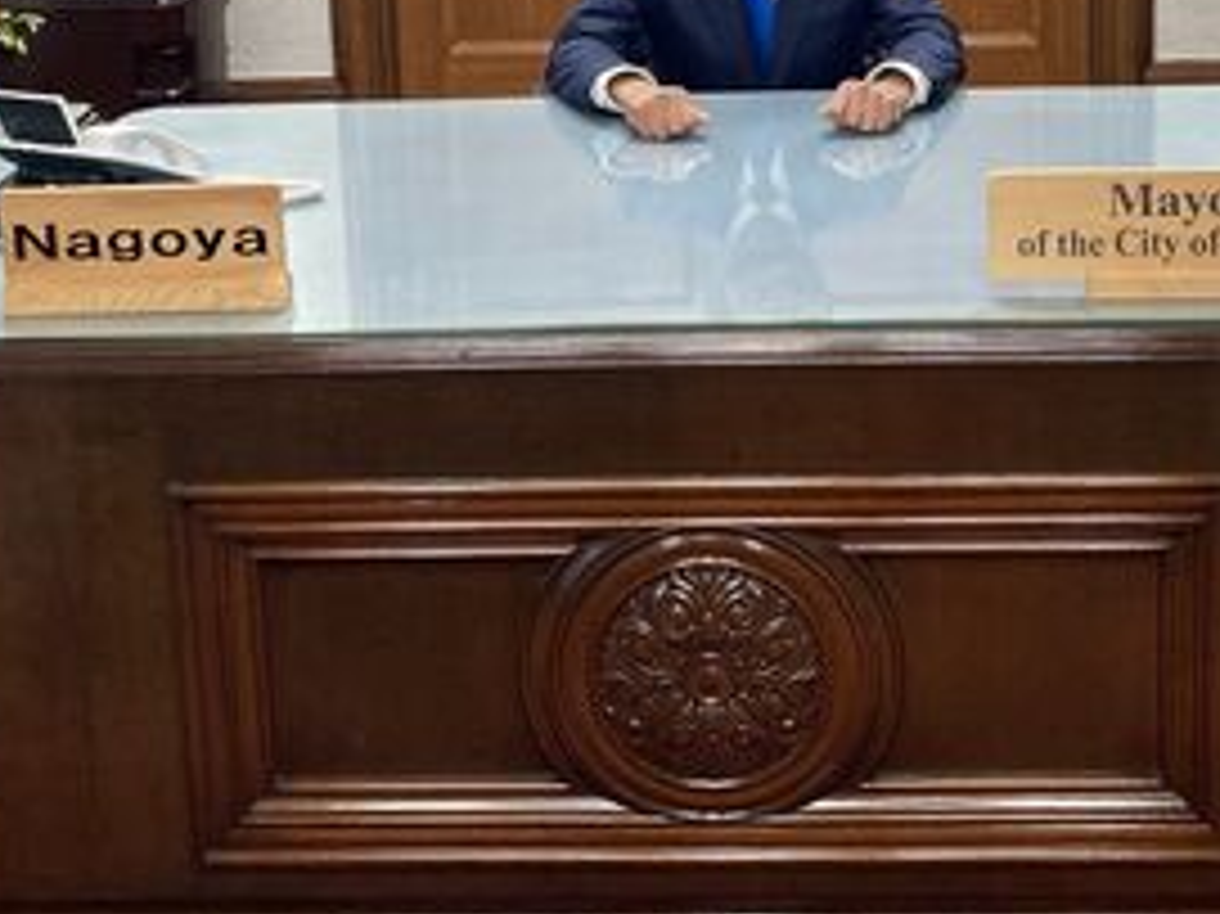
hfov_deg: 31.2
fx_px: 2184
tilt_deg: -10.2
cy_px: -63
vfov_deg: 22.4
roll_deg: +1.0
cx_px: 707
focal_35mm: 62
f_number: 1.8
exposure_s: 1/60
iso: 100
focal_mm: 3.99
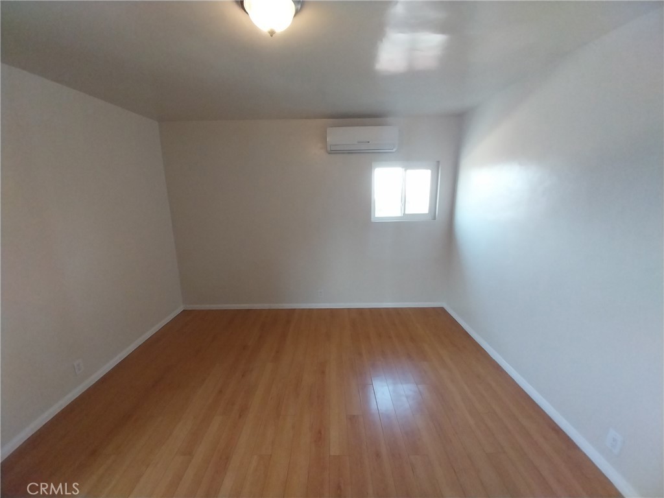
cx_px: 332
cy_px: 249
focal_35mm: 13
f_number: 2.2
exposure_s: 1/33.4
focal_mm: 1.13
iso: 161
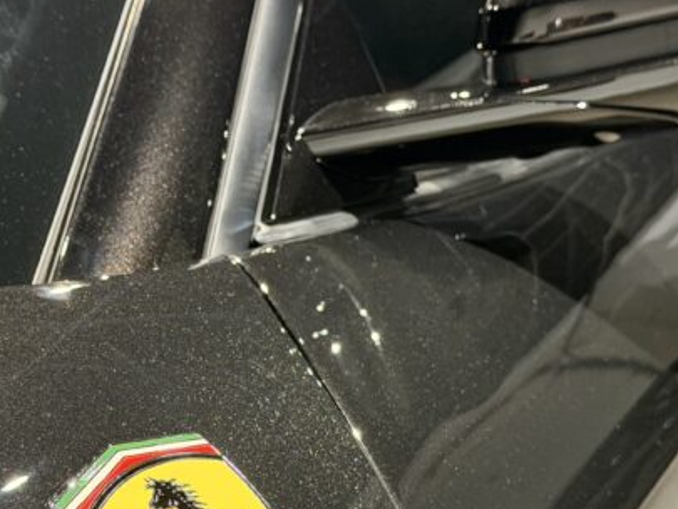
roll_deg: +2.5
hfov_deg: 21.5
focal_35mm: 91
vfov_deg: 16.1
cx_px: 265
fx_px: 1783
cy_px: 439
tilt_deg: -12.0
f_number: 1.78
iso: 320
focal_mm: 6.76
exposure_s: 1/40
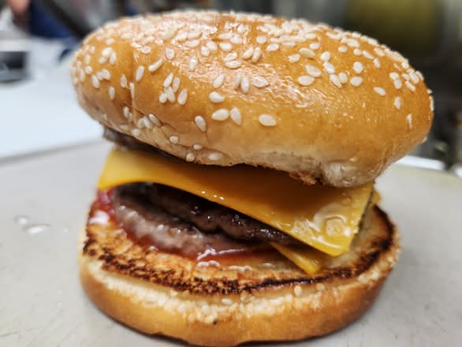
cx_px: 231
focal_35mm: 23
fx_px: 307
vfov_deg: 58.9
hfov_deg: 73.9
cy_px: 174
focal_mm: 5.4
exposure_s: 1/120
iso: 160
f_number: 1.8
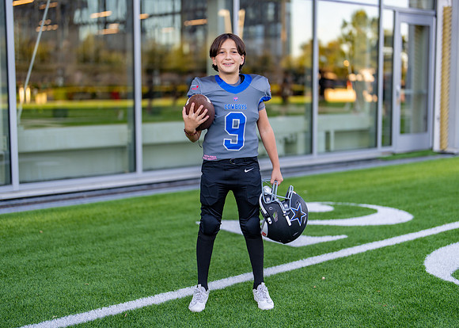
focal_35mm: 56
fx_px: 730
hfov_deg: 34.9
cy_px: 163
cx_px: 234
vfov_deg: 25.3
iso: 100
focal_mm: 50
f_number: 1.2
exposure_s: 1/640
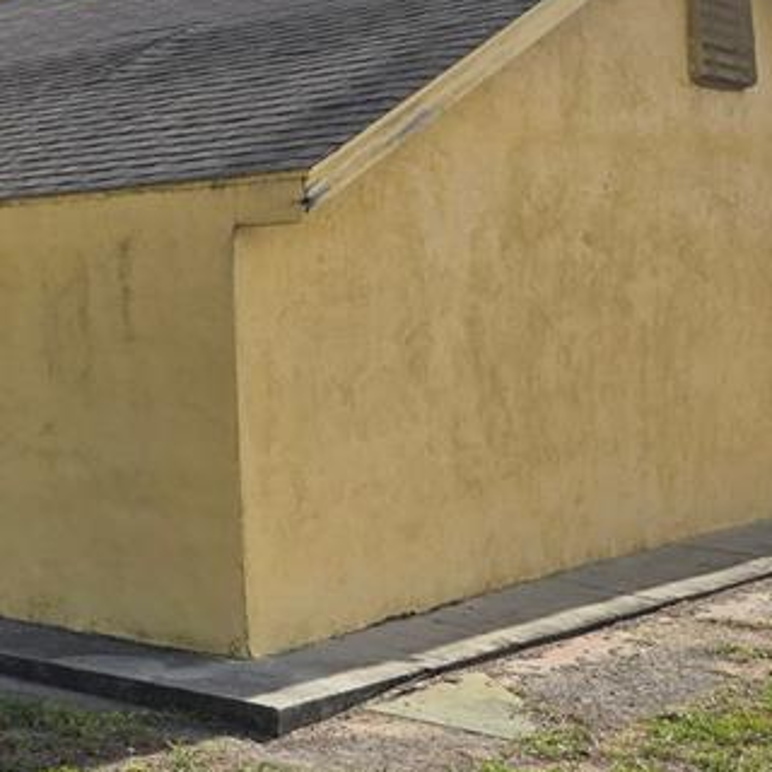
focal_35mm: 65
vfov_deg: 26.3
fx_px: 1640
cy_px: 248
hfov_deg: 23.3
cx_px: -251
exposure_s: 1/2607
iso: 25
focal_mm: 5.4
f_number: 1.8
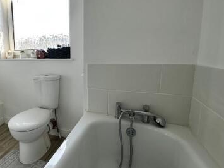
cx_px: 58
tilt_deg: -8.6
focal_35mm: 23
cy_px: 75
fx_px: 149
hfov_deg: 69.4
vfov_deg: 58.7
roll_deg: +1.5
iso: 40
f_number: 2.2
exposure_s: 1/125
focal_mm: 2.22
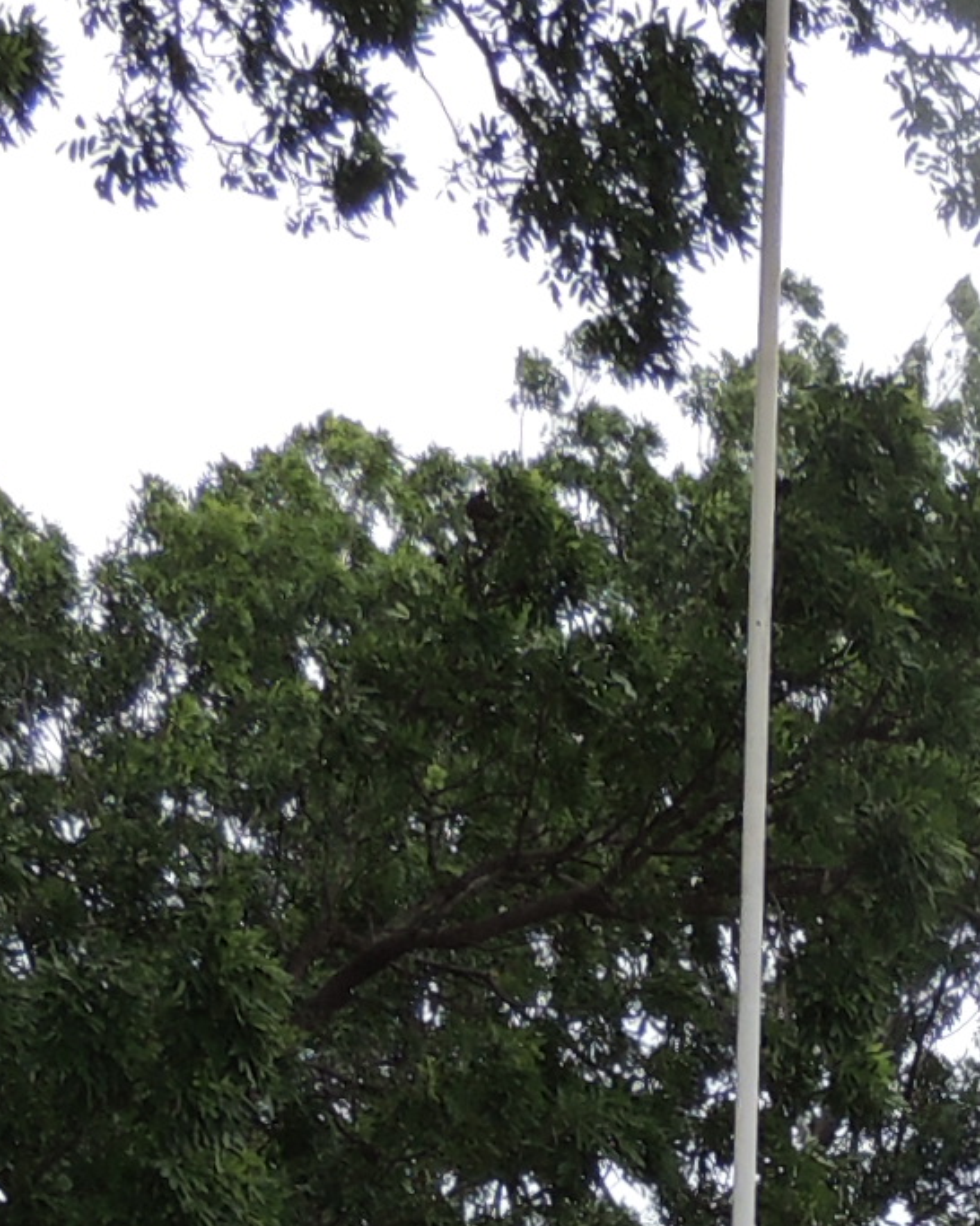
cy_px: 2025
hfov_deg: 9.8
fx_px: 5586
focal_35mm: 154
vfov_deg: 11.8
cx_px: 1414
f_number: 3.2
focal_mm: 5.8
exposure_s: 1/800
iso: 100
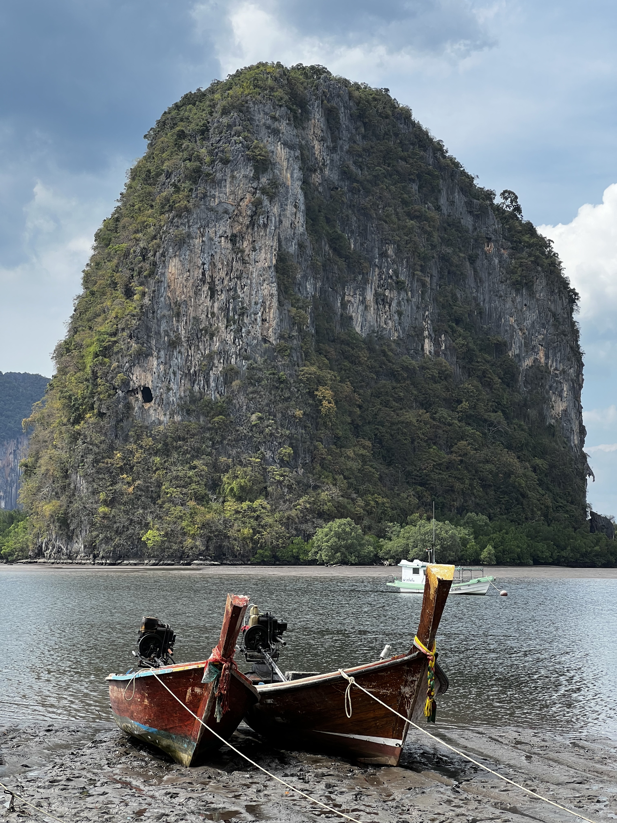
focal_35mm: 77
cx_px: 308
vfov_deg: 25.3
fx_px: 1830
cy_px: 412
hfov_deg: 19.1
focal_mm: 9
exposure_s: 1/570
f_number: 2.8
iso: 32
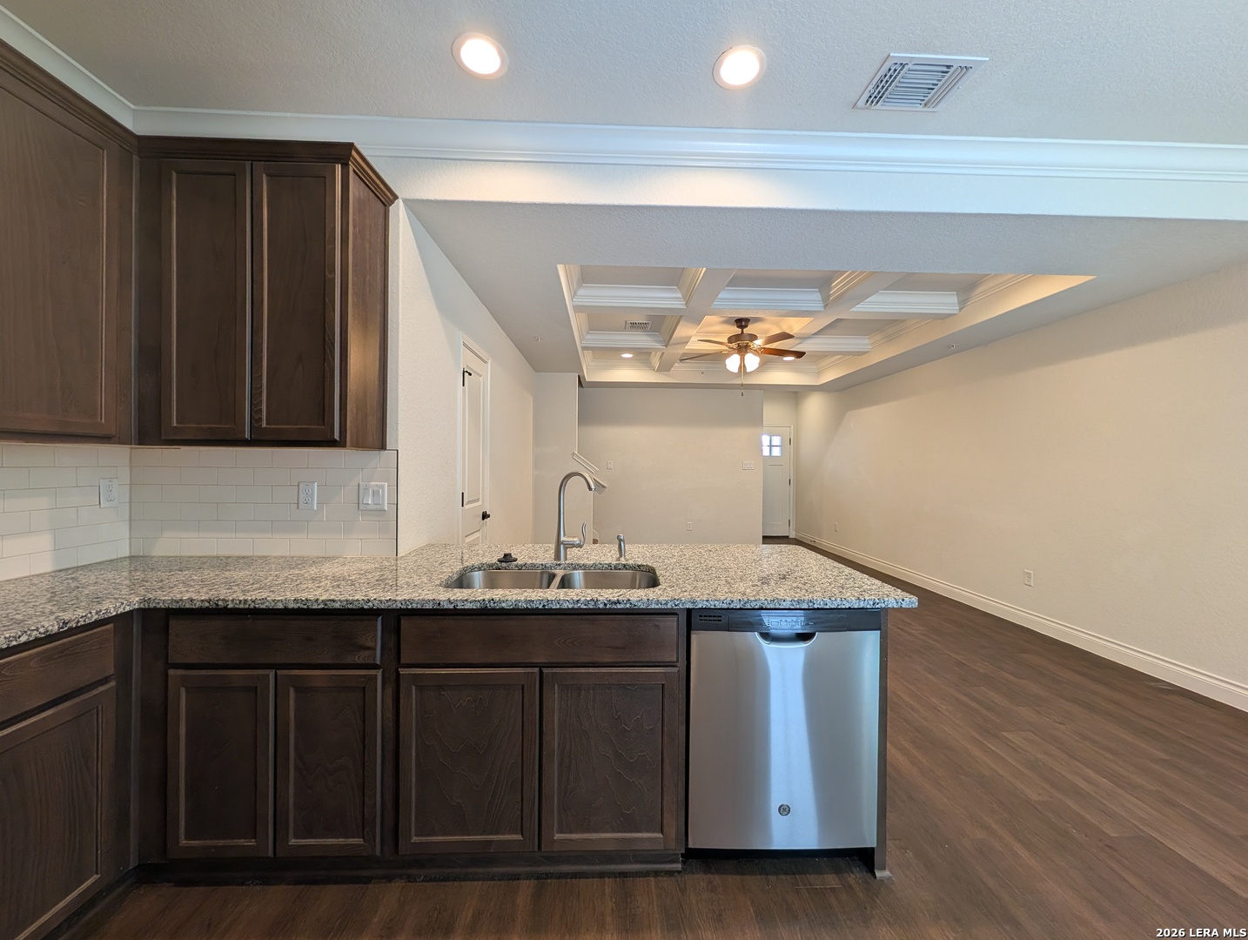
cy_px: 470
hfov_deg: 110.5
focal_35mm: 12
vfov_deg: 94.7
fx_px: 433
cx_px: 624
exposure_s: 1/60
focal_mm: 2.02
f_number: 1.7
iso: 86
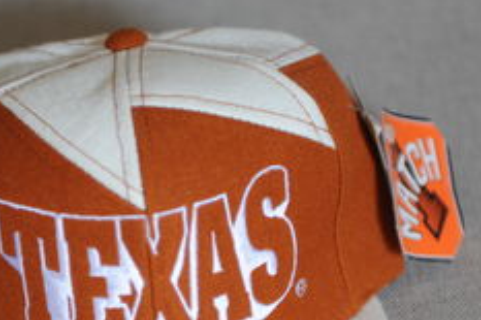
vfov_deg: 9.5
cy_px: 269
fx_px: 1923
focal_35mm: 144
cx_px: 167
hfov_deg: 14.2
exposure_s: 1/13
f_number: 2.8
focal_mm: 70
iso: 200
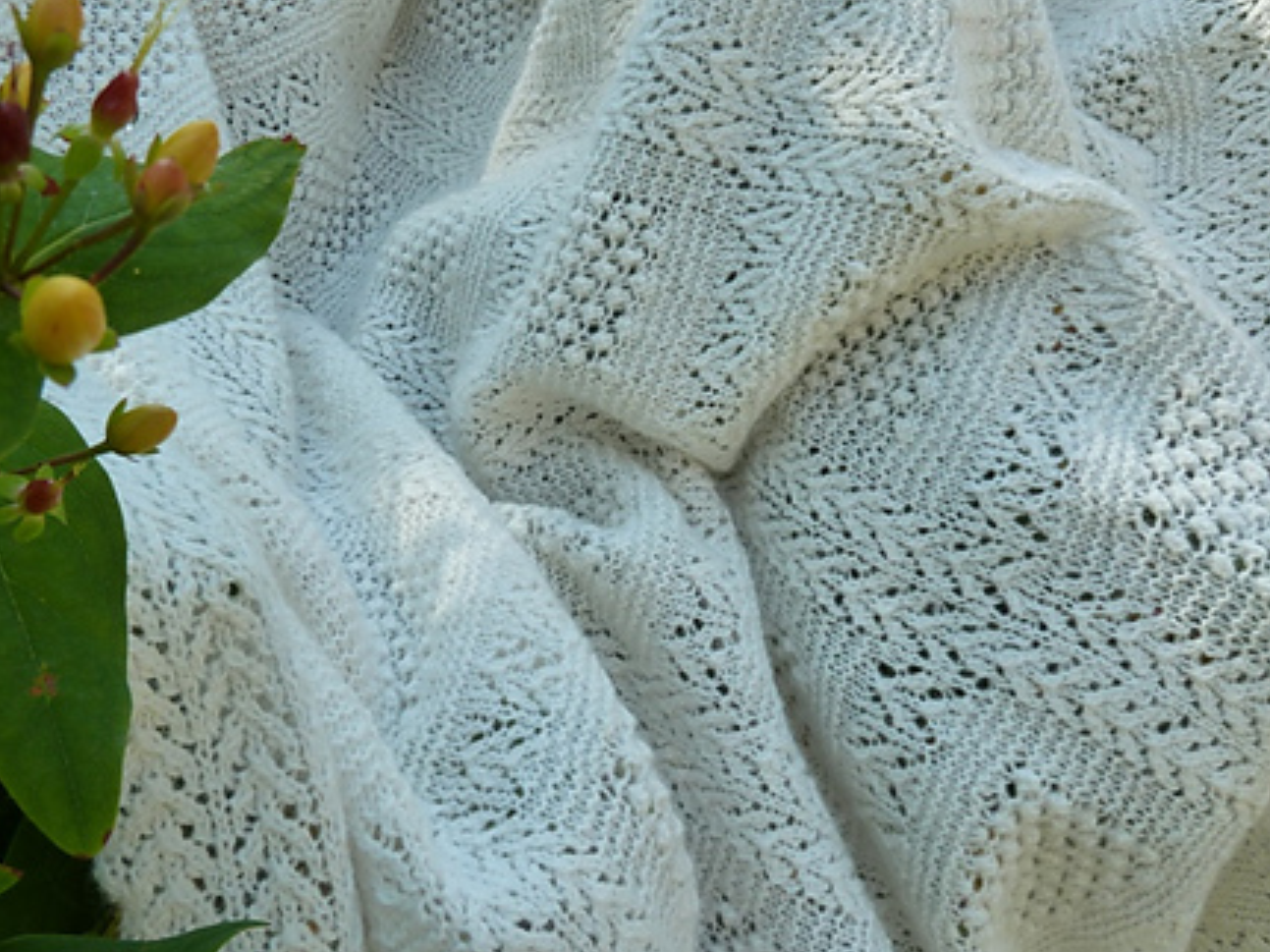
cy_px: 444
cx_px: 542
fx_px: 1064
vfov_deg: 48.2
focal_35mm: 29
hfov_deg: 61.4
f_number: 4
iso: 125
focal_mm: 4.1
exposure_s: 1/160
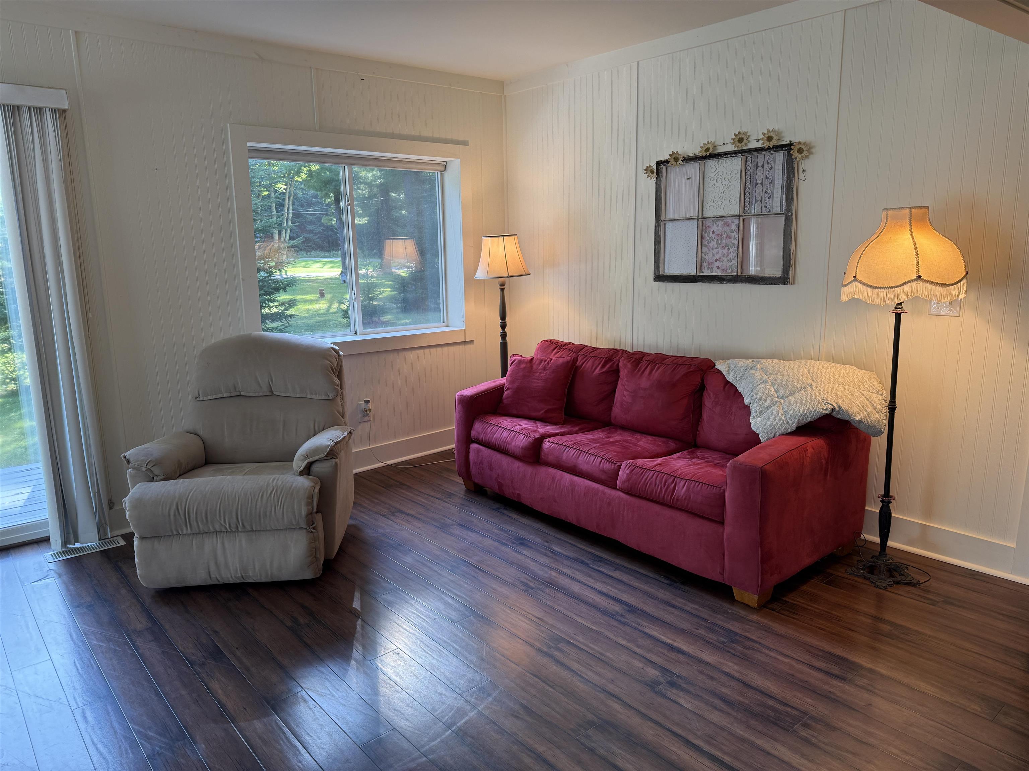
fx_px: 713
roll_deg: +0.8
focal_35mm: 24
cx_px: 514
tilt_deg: -11.1
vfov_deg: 56.8
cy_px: 386
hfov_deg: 71.6
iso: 100
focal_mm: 6.76
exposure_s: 1/120
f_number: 1.78
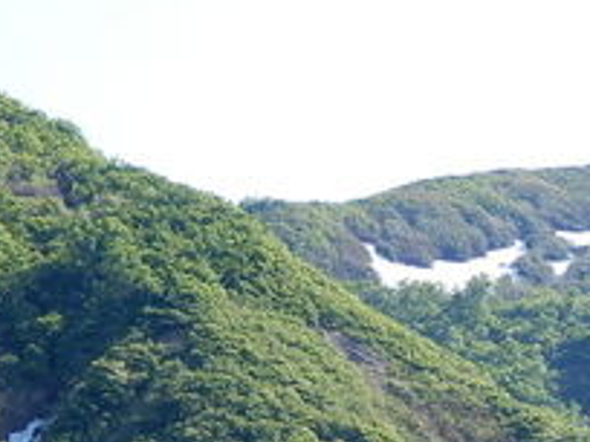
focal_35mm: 200
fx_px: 3409
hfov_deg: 9.7
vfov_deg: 7.2
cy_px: 828
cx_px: 820
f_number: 4
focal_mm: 8.9
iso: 80
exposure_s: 1/320
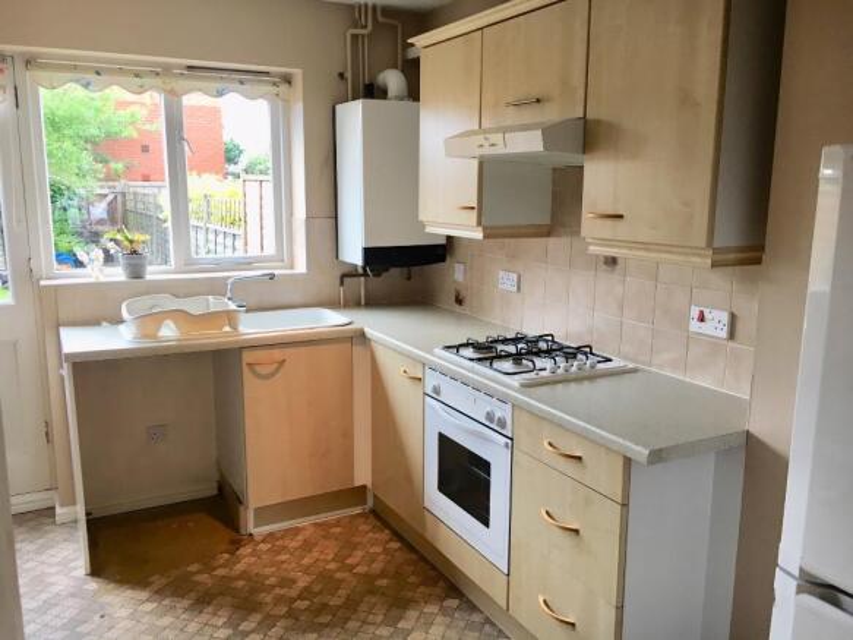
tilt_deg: -11.2
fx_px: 714
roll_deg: -0.9
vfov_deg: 48.2
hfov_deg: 61.7
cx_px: 426
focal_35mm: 29
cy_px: 320
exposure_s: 1/33
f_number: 2.2
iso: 25
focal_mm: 4.15
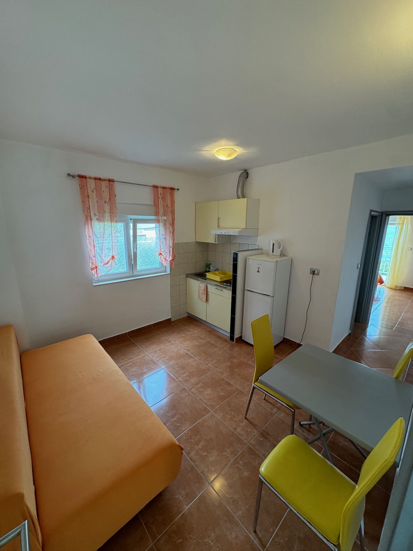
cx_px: 206
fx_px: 223
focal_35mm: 14
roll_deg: -0.1
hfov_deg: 85.7
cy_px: 276
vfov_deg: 102.1
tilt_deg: -14.3
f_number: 2.2
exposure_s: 1/50
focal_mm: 2.22
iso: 200
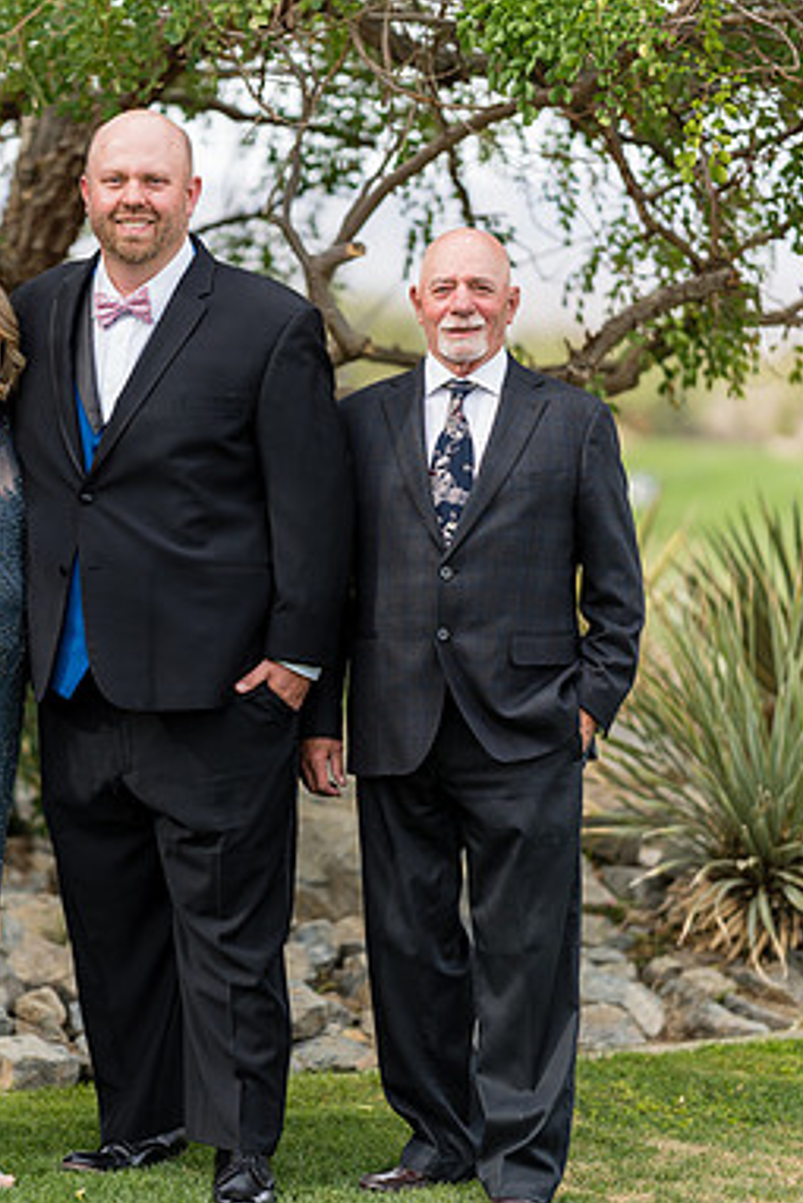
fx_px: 4312
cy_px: 606
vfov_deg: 15.9
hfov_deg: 10.6
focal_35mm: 129
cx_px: 145
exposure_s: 1/3200
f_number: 1.4
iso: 160
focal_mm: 85
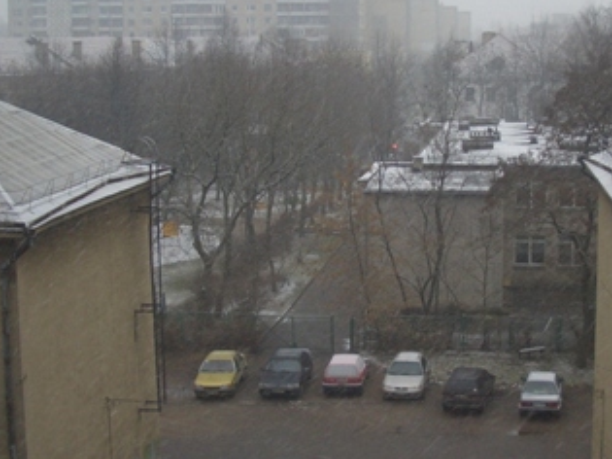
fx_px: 1166
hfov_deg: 29.3
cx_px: 385
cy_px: 207
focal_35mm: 66
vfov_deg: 22.2
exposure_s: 1/60
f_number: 2.6
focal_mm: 5.8
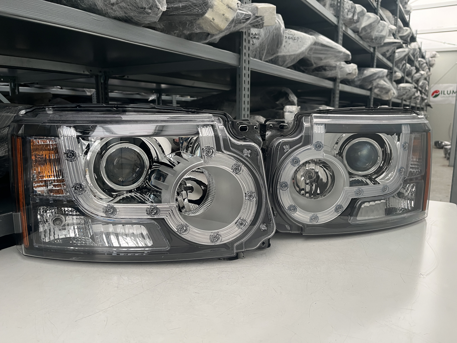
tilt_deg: -10.1
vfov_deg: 53.1
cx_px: 228
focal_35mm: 26
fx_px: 343
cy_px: 172
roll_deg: -0.1
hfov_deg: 67.3
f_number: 1.6
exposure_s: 1/60
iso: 125
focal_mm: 5.1
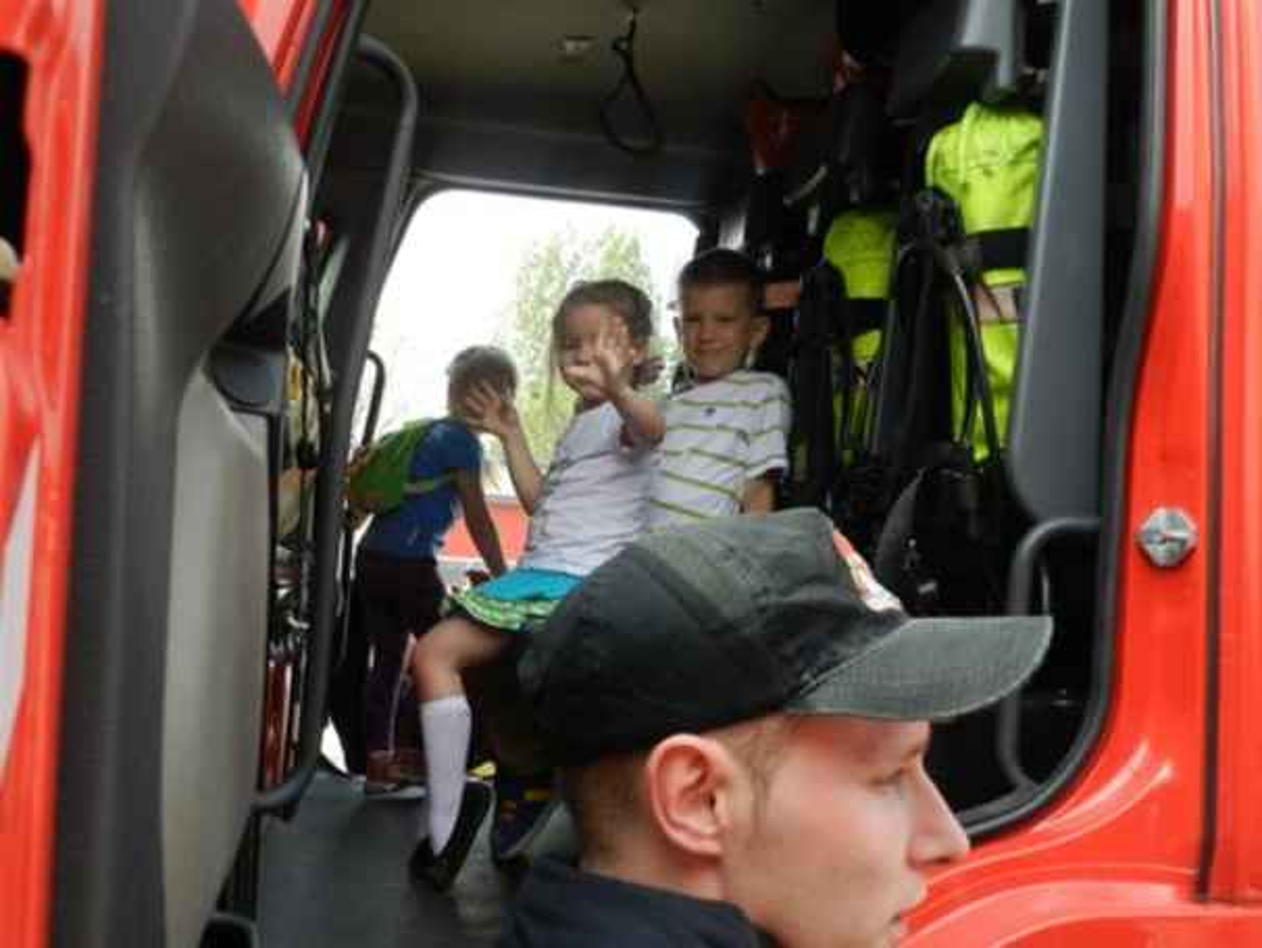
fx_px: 1386
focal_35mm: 38
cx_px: 631
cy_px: 474
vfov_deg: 37.7
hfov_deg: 49.0
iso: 160
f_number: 4
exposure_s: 1/200
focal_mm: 6.7
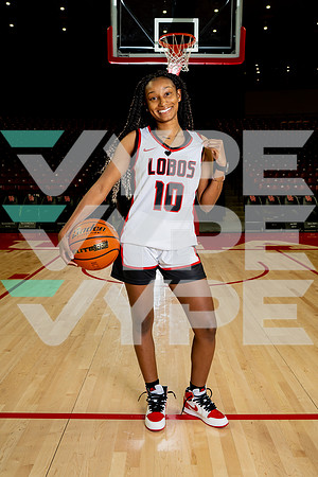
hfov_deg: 37.9
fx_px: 464
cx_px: 159
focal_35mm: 35
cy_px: 238
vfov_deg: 54.4
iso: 250
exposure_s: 1/250
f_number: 6.3
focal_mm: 35
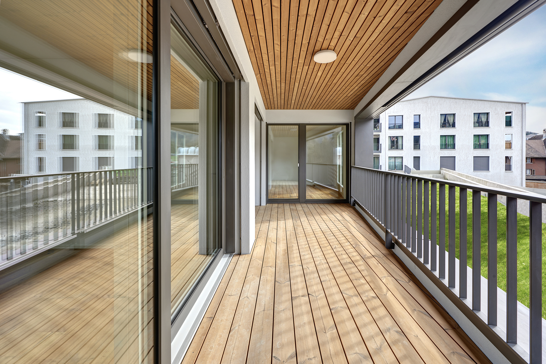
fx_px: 212
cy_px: 182
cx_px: 273
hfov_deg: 104.2
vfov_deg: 81.2
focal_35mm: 14
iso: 100
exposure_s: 1/50
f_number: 14
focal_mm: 14
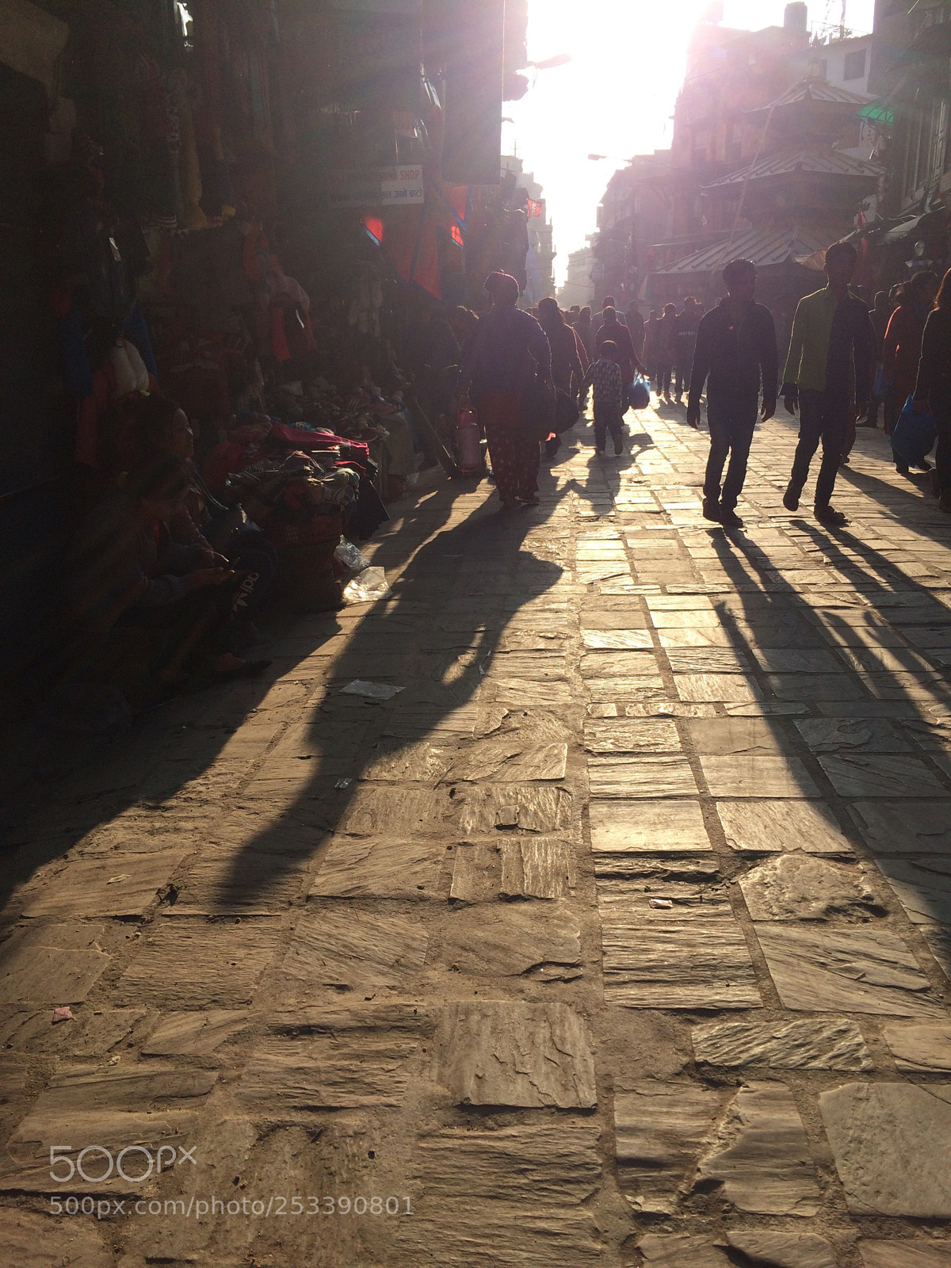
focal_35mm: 29
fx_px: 1062
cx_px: 476
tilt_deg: -14.5
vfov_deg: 61.7
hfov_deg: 48.2
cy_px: 634
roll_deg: +0.8
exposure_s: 1/1172
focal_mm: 4.15
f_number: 2.2
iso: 32
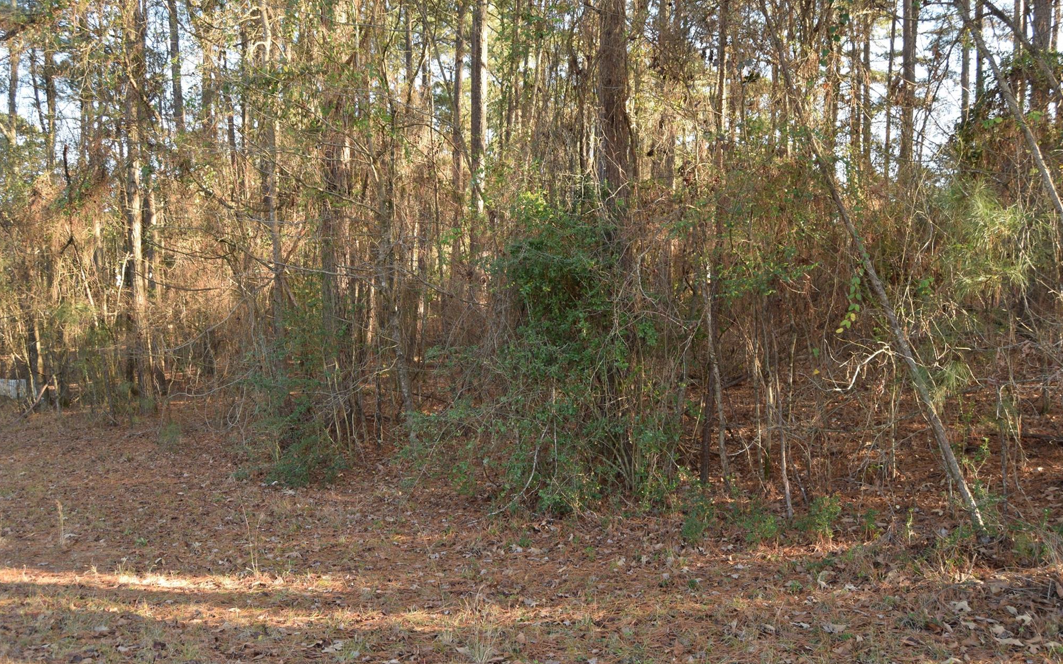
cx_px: 525
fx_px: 811
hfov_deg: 66.5
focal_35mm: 28
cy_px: 317
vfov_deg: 44.5
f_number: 5
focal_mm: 18
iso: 400
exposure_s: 1/100
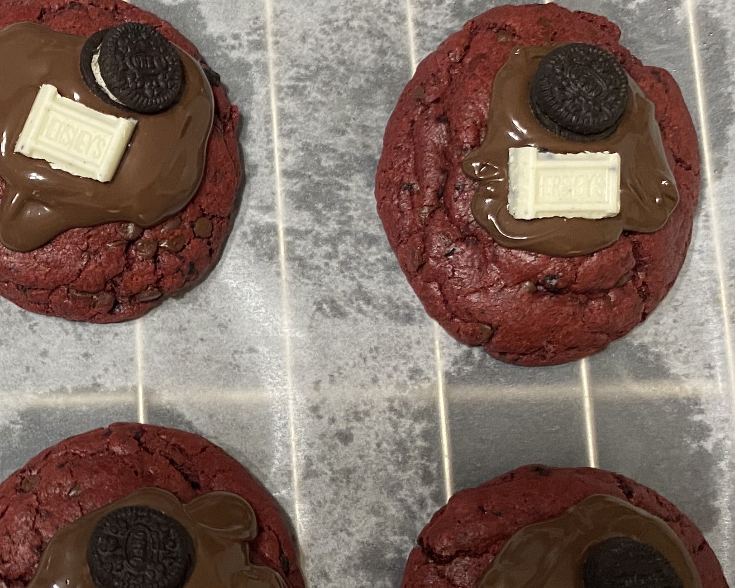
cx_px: -54
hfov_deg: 27.7
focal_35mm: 63
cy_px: 405
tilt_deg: -81.6
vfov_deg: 24.1
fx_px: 1370
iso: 160
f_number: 1.8
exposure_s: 1/60
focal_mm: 4.25
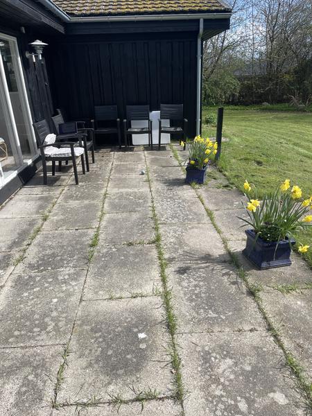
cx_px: 156
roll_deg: +2.3
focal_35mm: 25
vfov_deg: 69.4
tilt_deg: -22.4
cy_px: 208
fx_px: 300
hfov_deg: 54.9
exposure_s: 1/2288
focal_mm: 5.1
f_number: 1.6
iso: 32
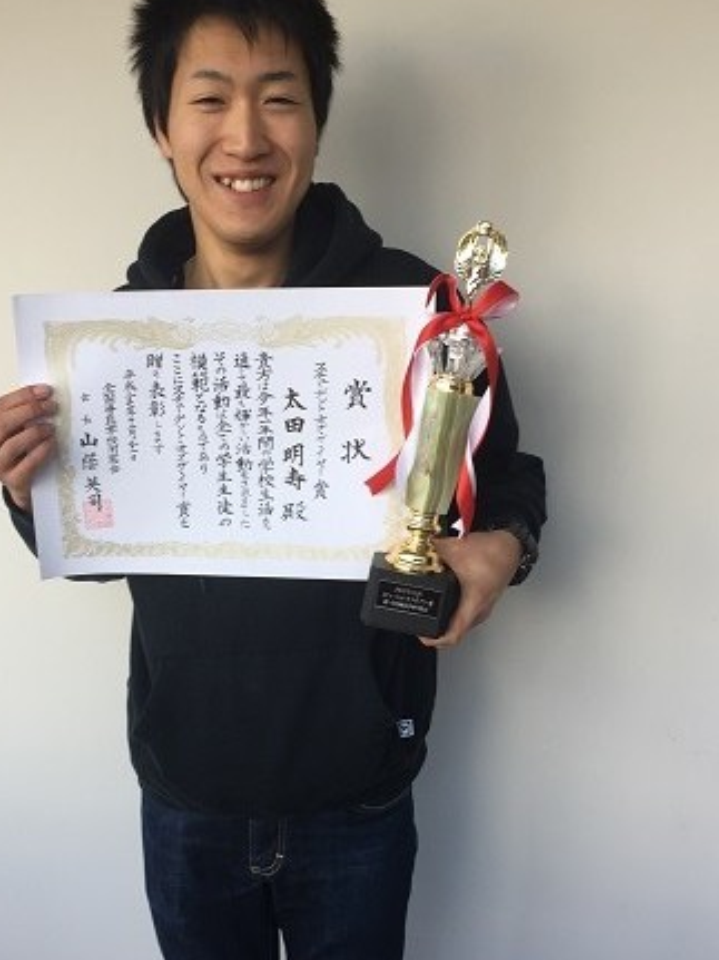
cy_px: 555
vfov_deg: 47.7
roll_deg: +0.2
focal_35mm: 39
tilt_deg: -12.4
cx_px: 279
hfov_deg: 36.6
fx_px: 1081
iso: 32
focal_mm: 4.15
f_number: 2.2
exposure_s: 1/139
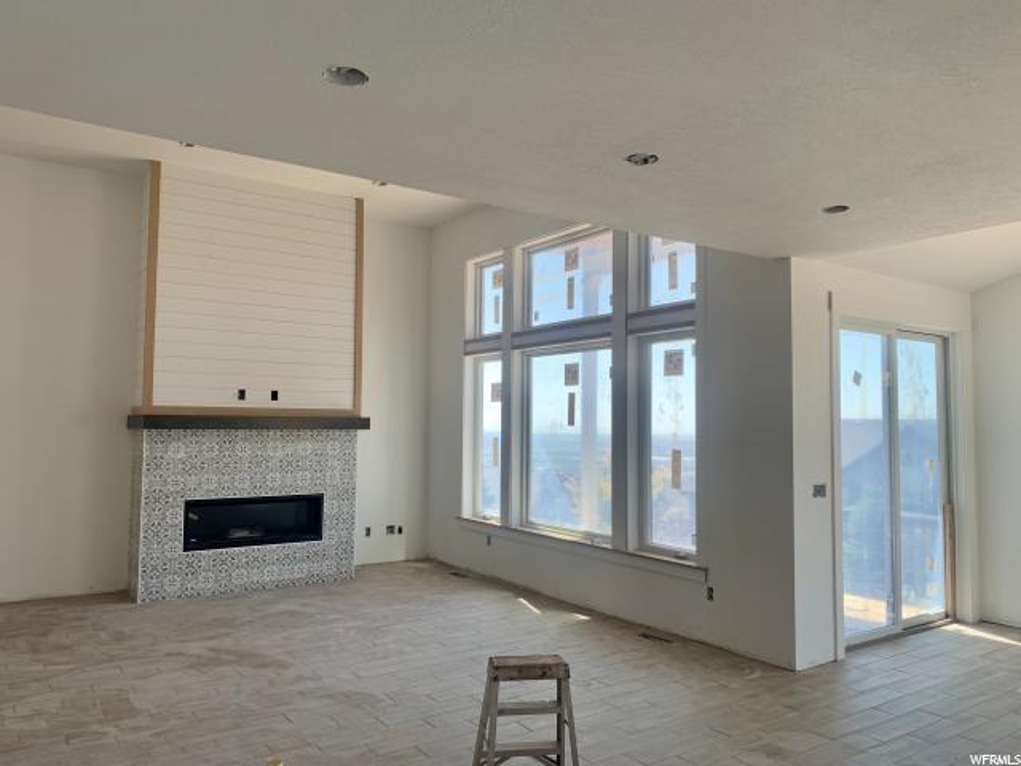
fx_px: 767
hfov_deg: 67.3
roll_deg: -0.9
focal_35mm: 26
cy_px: 383
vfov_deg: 53.1
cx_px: 510
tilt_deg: +2.7
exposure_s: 1/188
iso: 25
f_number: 1.8
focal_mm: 4.25
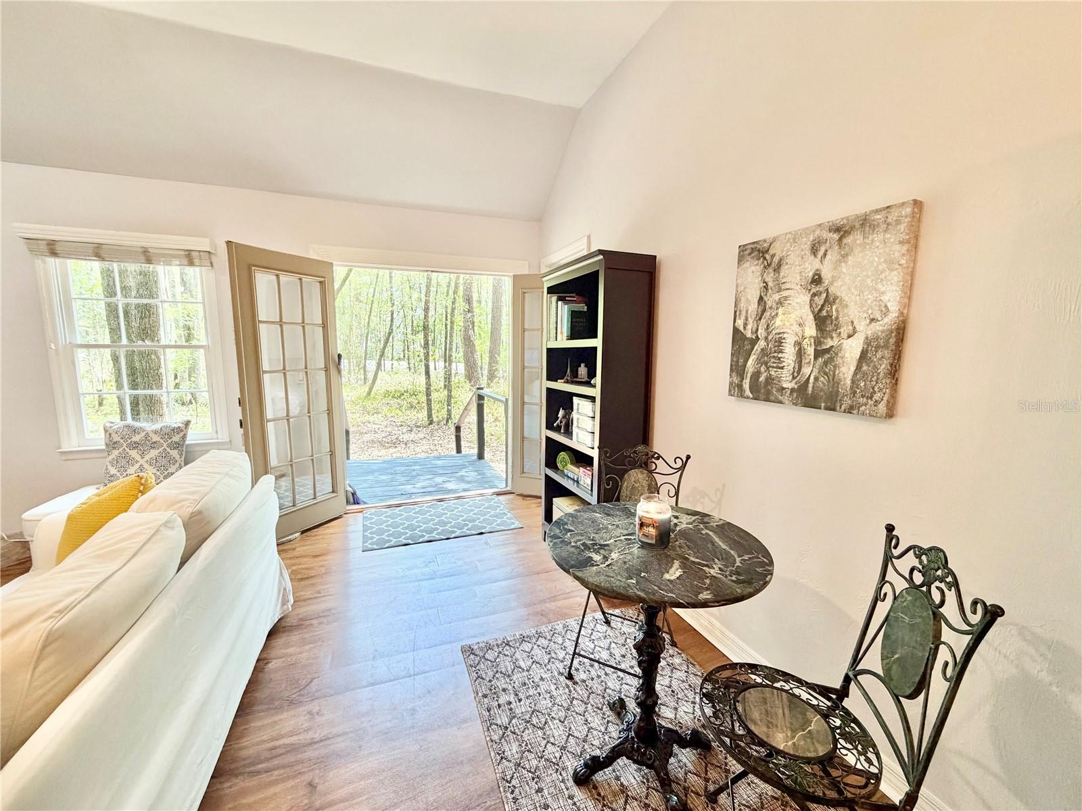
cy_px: 406
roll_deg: +0.1
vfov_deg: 85.7
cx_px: 541
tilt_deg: -8.2
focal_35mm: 14
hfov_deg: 102.1
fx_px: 438
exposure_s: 1/120
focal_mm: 2.22
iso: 200
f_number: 2.2
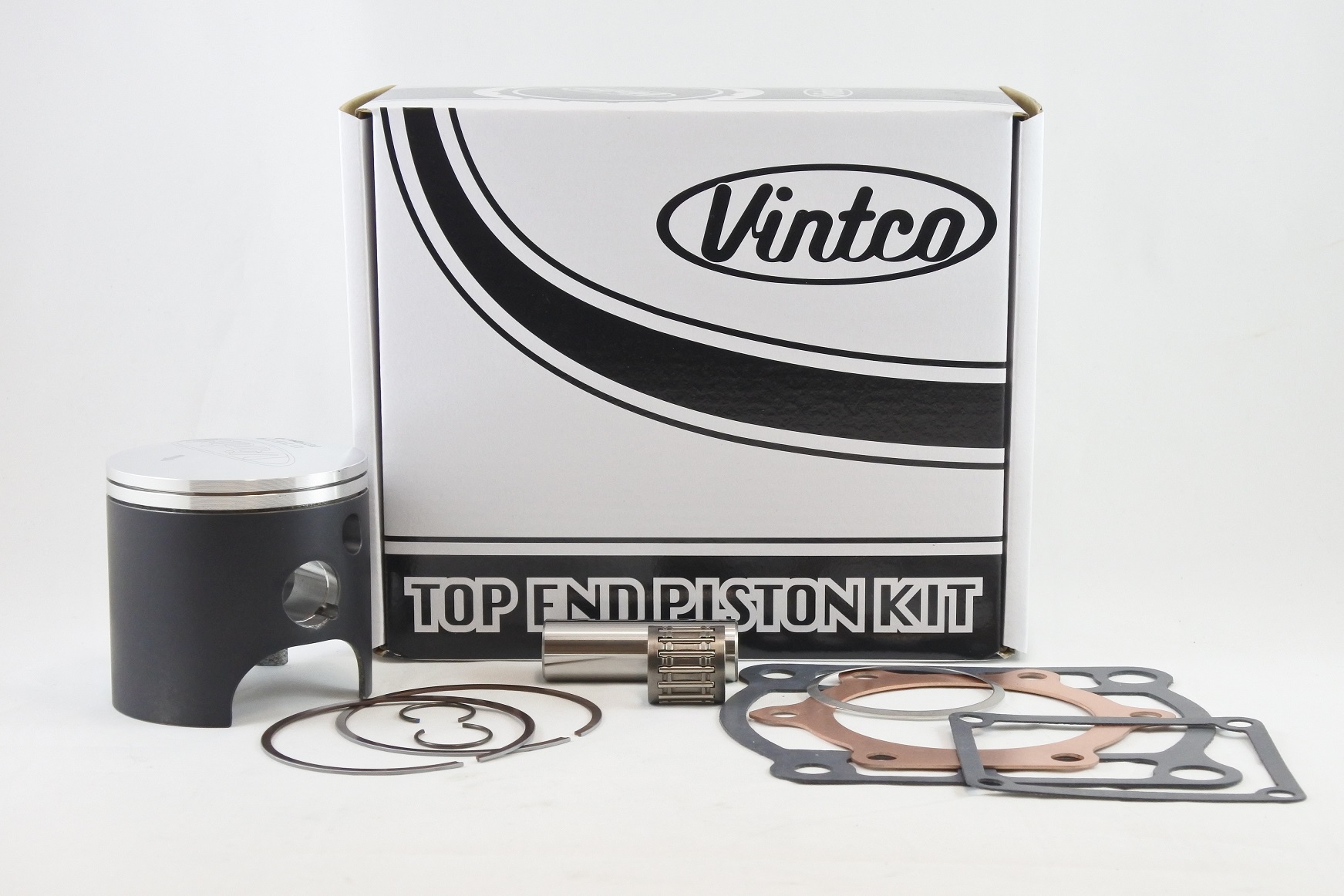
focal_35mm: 60
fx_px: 2240
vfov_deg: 22.6
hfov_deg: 33.4
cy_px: 448
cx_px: 672
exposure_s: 1/125
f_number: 4.8
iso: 720
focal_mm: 22.3
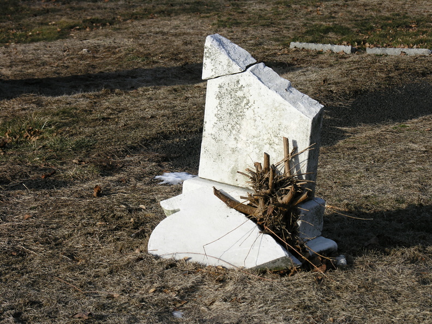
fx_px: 1435
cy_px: 162
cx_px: 216
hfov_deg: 17.1
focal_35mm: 115
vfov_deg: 12.9
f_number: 4.7
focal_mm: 29.3
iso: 50
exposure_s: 1/390
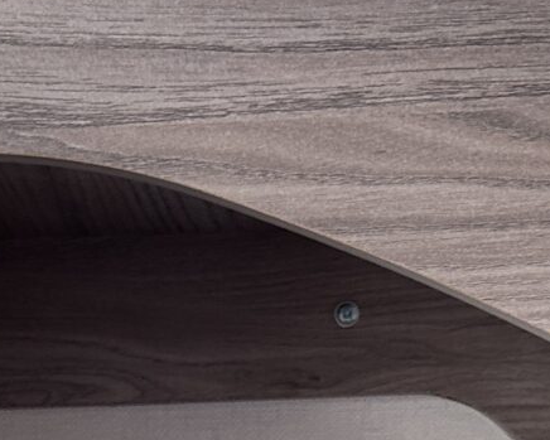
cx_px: 265
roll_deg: +2.6
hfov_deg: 17.5
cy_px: 672
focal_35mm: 110
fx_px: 1791
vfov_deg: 13.2
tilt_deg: -3.4
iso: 250
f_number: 1.78
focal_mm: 6.86
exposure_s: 1/82
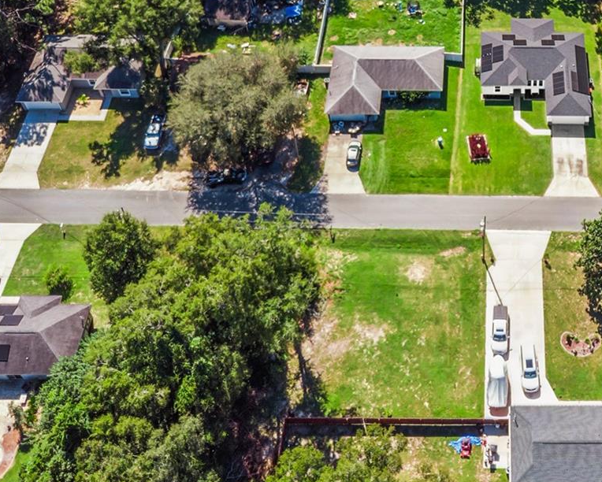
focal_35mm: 49
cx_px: 500
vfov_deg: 29.1
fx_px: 873
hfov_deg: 36.4
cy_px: 15
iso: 103
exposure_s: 1/390
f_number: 2.8
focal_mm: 4.5
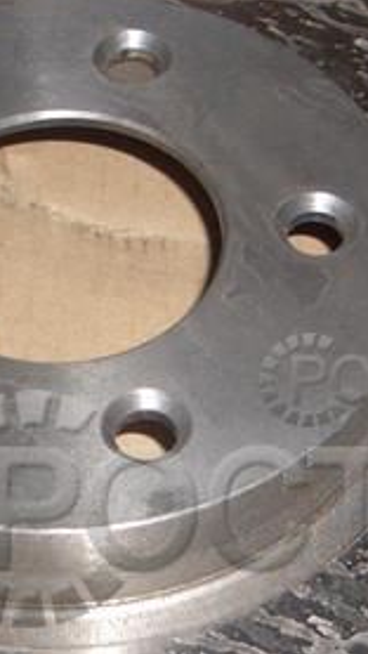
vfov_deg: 19.3
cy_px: 496
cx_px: 165
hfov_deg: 11.0
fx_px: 1906
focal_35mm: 110
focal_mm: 5.8
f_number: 2.6
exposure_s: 1/60
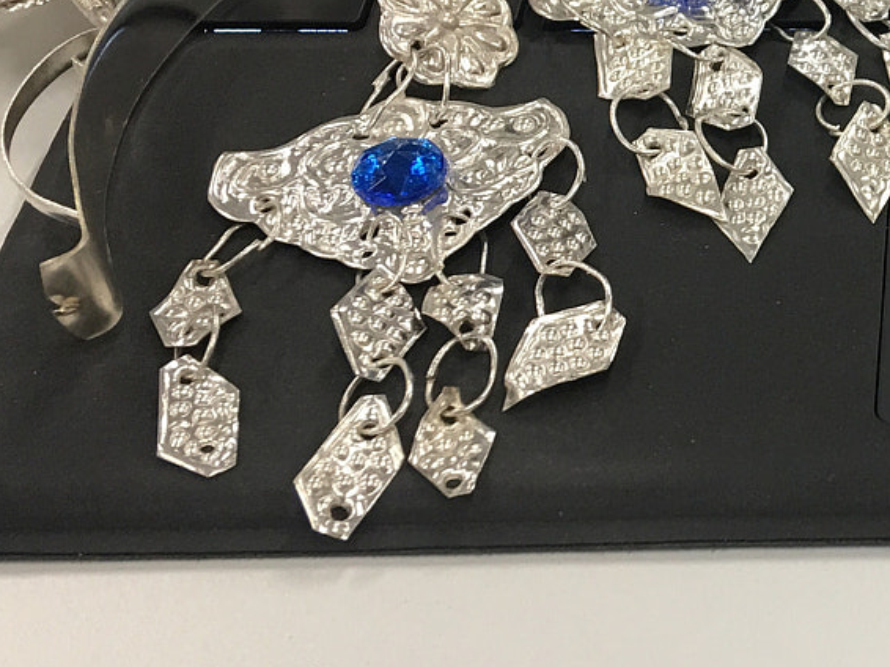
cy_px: 80
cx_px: 1074
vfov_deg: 17.7
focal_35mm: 82
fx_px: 2107
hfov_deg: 22.0
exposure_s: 1/33
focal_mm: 4.15
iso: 40
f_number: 2.2
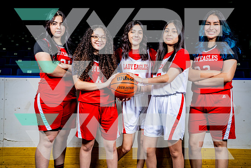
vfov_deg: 36.0
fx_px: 258
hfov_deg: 51.9
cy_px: 84
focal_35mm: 37
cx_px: 126
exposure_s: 1/250
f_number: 8
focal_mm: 37
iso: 160
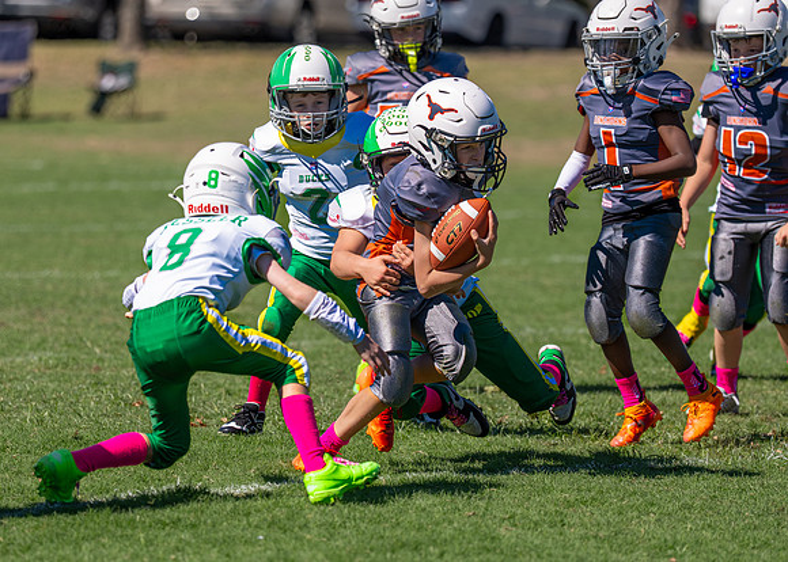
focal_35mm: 239
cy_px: 286
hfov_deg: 8.4
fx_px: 5359
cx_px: 364
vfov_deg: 6.0
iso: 160
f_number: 2.8
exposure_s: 1/4000
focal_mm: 153
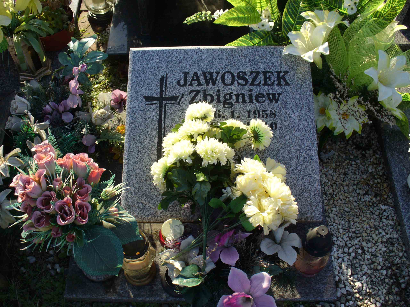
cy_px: 154
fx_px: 438
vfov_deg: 38.7
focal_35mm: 37
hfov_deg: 50.1
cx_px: 205
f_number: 5.6
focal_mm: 6.1
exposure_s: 1/125
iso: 80
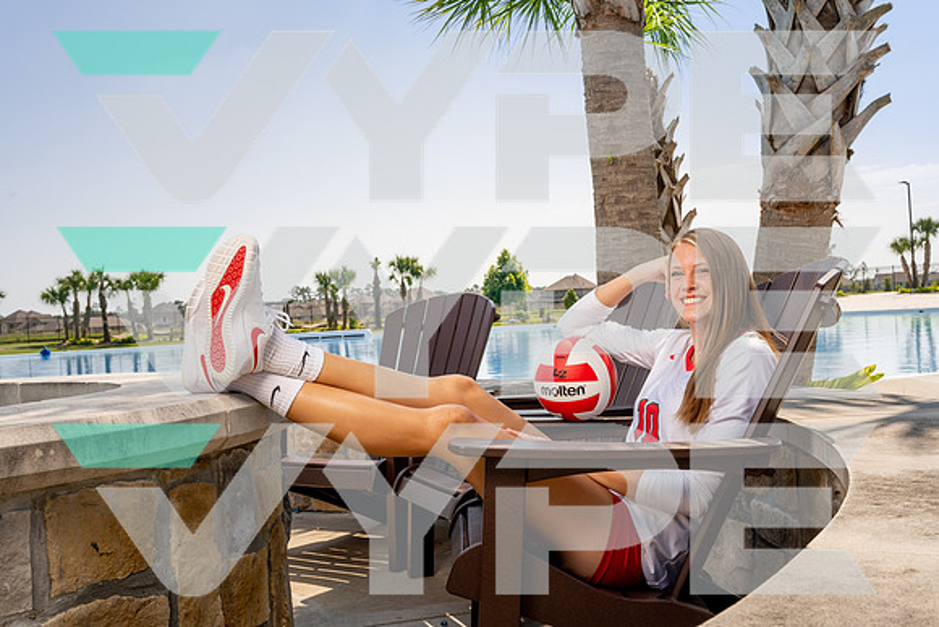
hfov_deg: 49.5
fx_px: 1017
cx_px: 470
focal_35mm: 39
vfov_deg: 34.2
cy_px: 314
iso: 250
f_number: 11
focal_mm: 39
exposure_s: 1/200
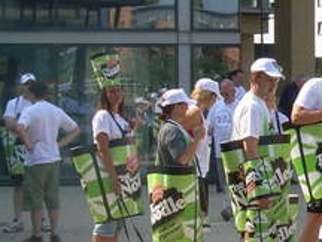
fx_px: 1572
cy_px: 94
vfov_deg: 8.8
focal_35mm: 169
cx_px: 447
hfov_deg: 11.3
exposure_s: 1/193
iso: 50
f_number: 5.5
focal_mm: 9.6
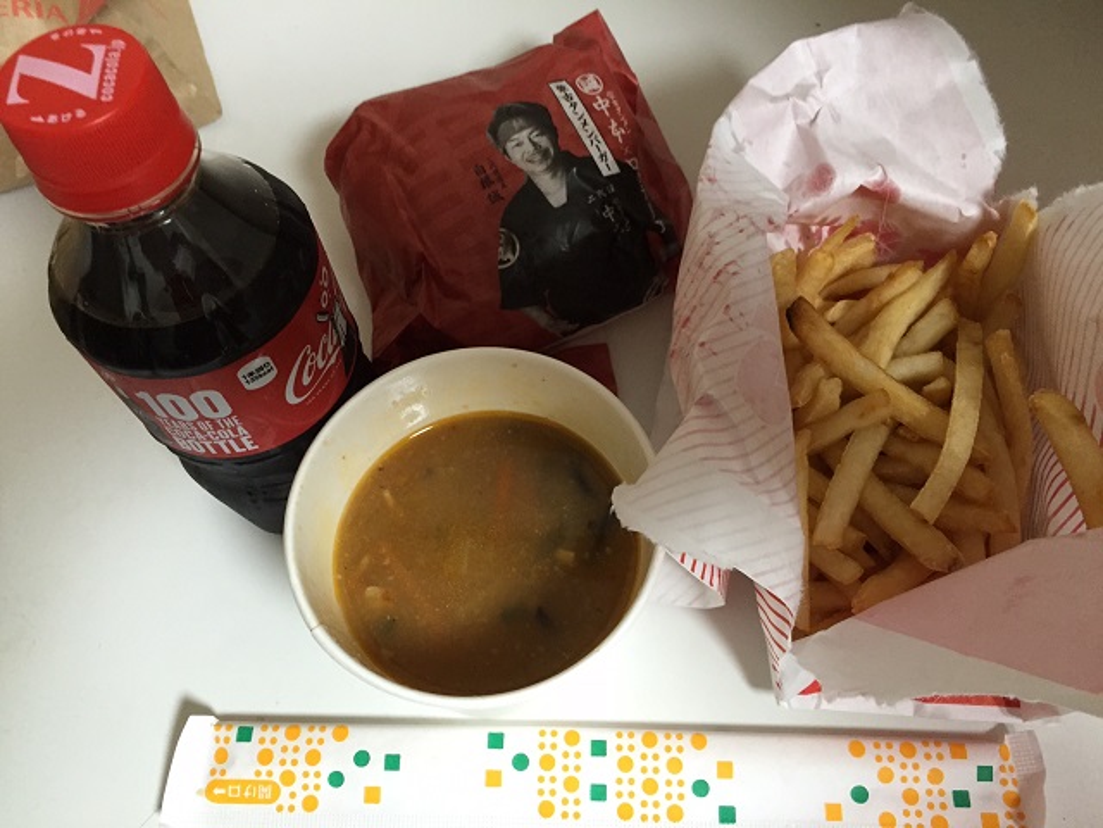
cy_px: 414
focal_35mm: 29
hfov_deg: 61.7
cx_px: 552
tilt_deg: -63.3
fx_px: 924
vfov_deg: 48.2
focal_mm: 4.15
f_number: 2.2
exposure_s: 1/30
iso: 125
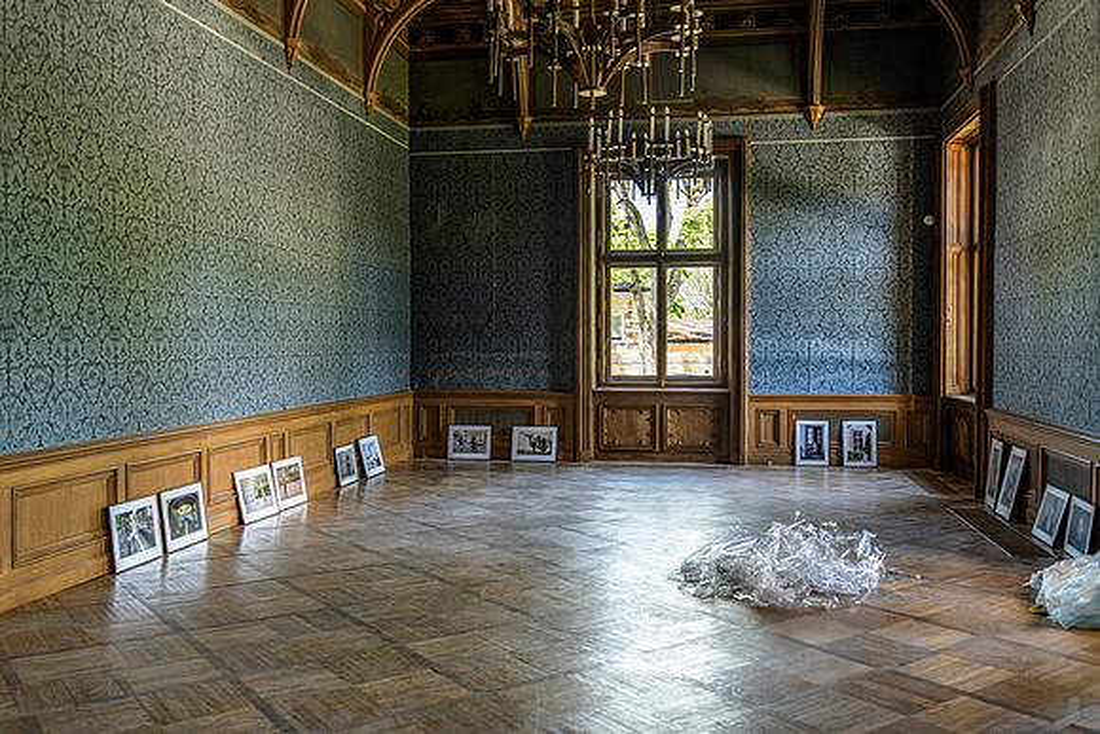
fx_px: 1016
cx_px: 550
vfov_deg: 39.7
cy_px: 367
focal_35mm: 33
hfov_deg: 56.9
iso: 90
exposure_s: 1/60
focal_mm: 32
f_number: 4
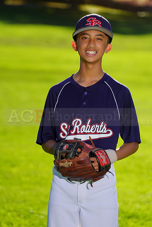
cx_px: 76
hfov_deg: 4.1
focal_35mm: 336
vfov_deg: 6.1
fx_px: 2127
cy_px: 114
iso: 100
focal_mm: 336
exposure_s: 1/250
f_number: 8
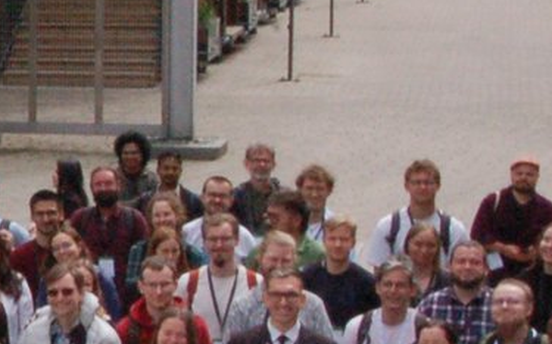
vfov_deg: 8.0
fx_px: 2451
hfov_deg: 12.0
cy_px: 173
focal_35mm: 163
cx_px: -402
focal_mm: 20
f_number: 32
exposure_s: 1/125
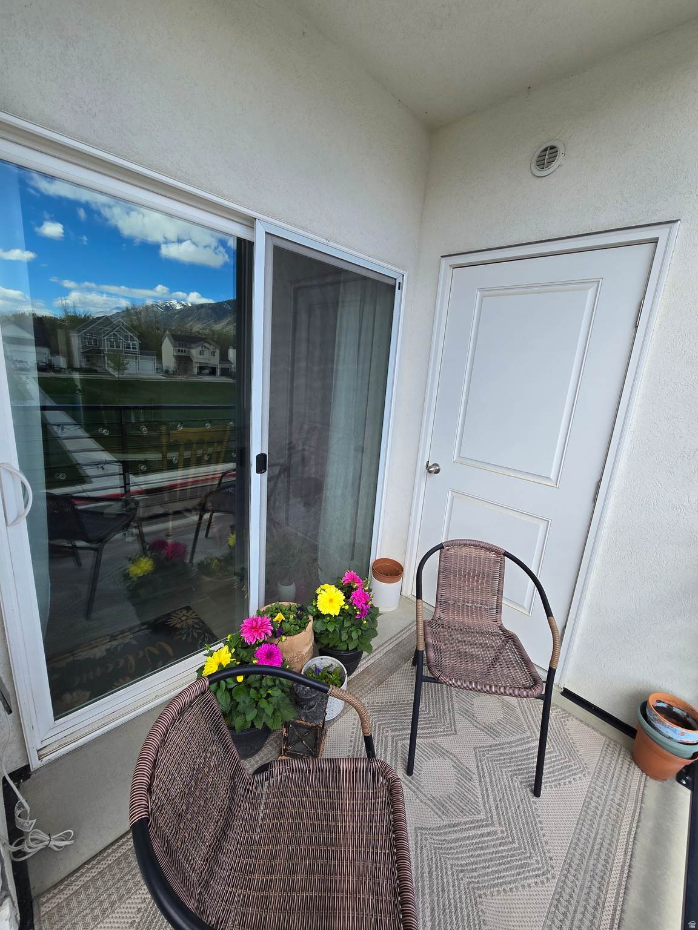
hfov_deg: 89.9
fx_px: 350
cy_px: 465
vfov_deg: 106.2
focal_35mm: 13
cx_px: 349
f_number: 2.2
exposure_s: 1/624
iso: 50
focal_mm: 2.2
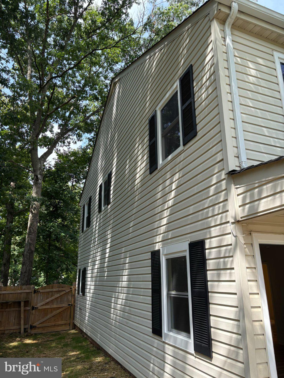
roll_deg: -0.4
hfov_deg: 53.1
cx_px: 142
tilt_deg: +16.1
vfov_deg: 67.3
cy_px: 189
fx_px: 284
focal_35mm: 26
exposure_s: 1/973
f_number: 1.6
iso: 64
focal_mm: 5.96
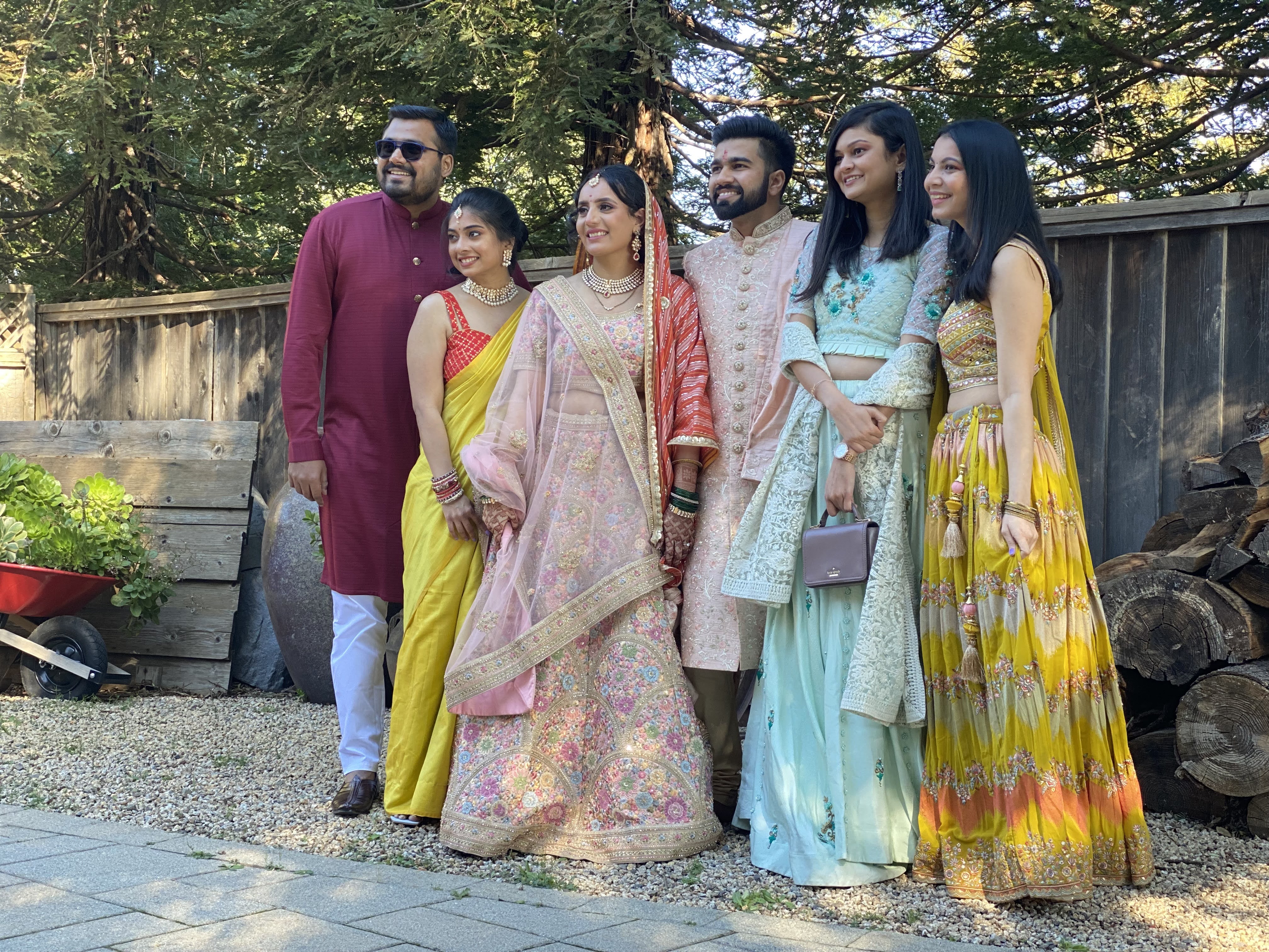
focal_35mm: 52
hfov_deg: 36.8
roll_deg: -0.6
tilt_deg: -1.3
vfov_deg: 28.0
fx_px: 1906
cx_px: 634
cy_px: 476
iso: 64
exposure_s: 1/122
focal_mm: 6
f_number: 2
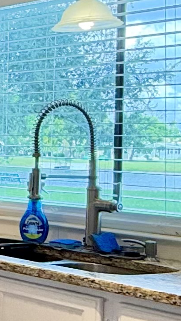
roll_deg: -0.8
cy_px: 142
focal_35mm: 85
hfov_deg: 10.5
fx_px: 726
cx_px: -346
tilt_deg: +0.0
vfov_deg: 25.0
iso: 125
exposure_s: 1/120
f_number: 2.2
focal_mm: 2.22
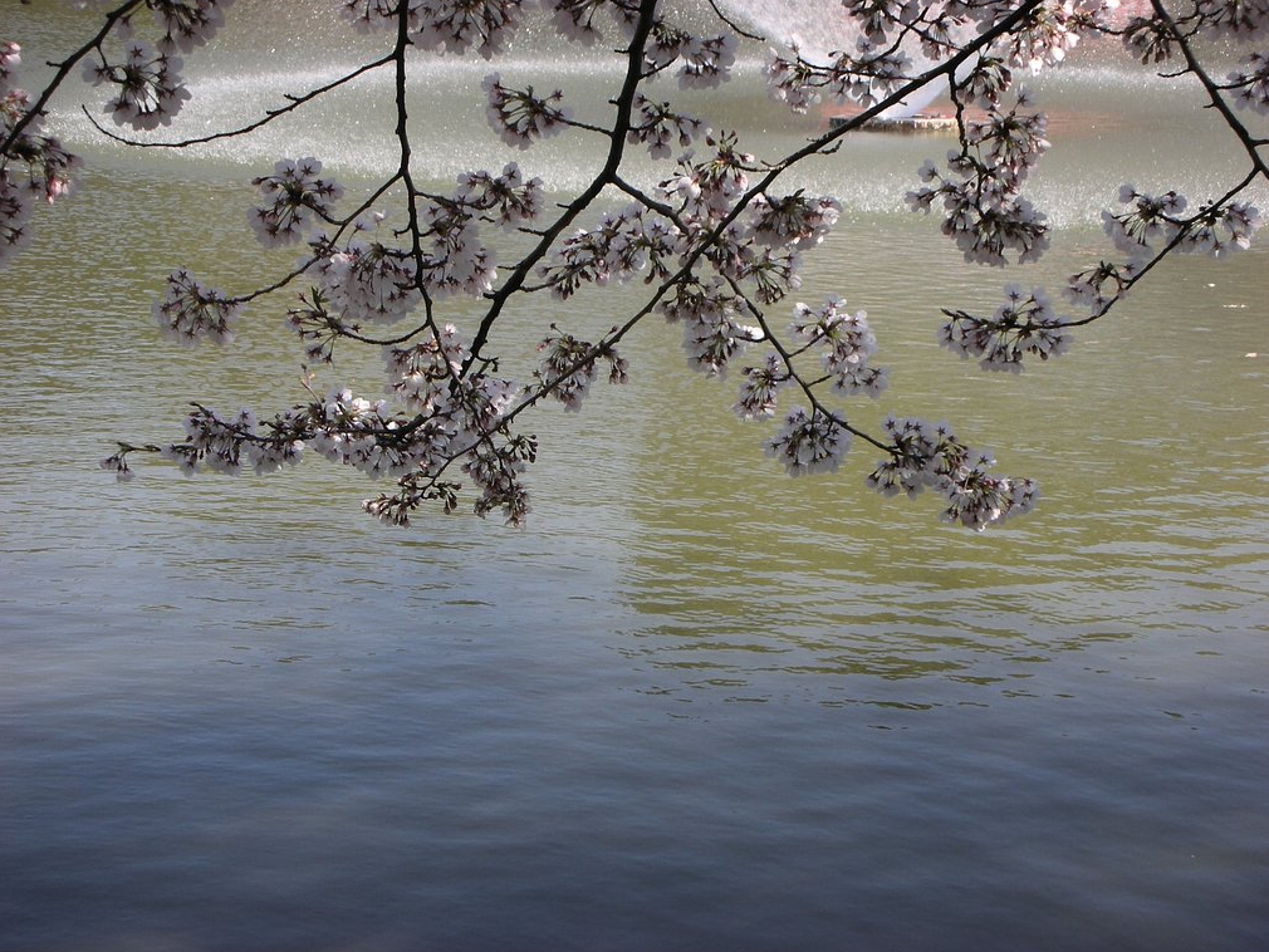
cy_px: 473
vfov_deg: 19.9
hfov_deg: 26.3
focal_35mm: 74
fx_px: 2713
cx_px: 637
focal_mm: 12.2
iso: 50
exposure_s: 1/182
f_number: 4.4
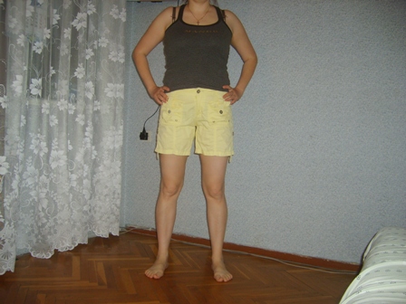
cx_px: 203
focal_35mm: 35
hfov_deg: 52.6
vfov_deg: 40.7
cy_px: 152
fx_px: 411
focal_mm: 5.8
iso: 100
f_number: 2.8
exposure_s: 1/45
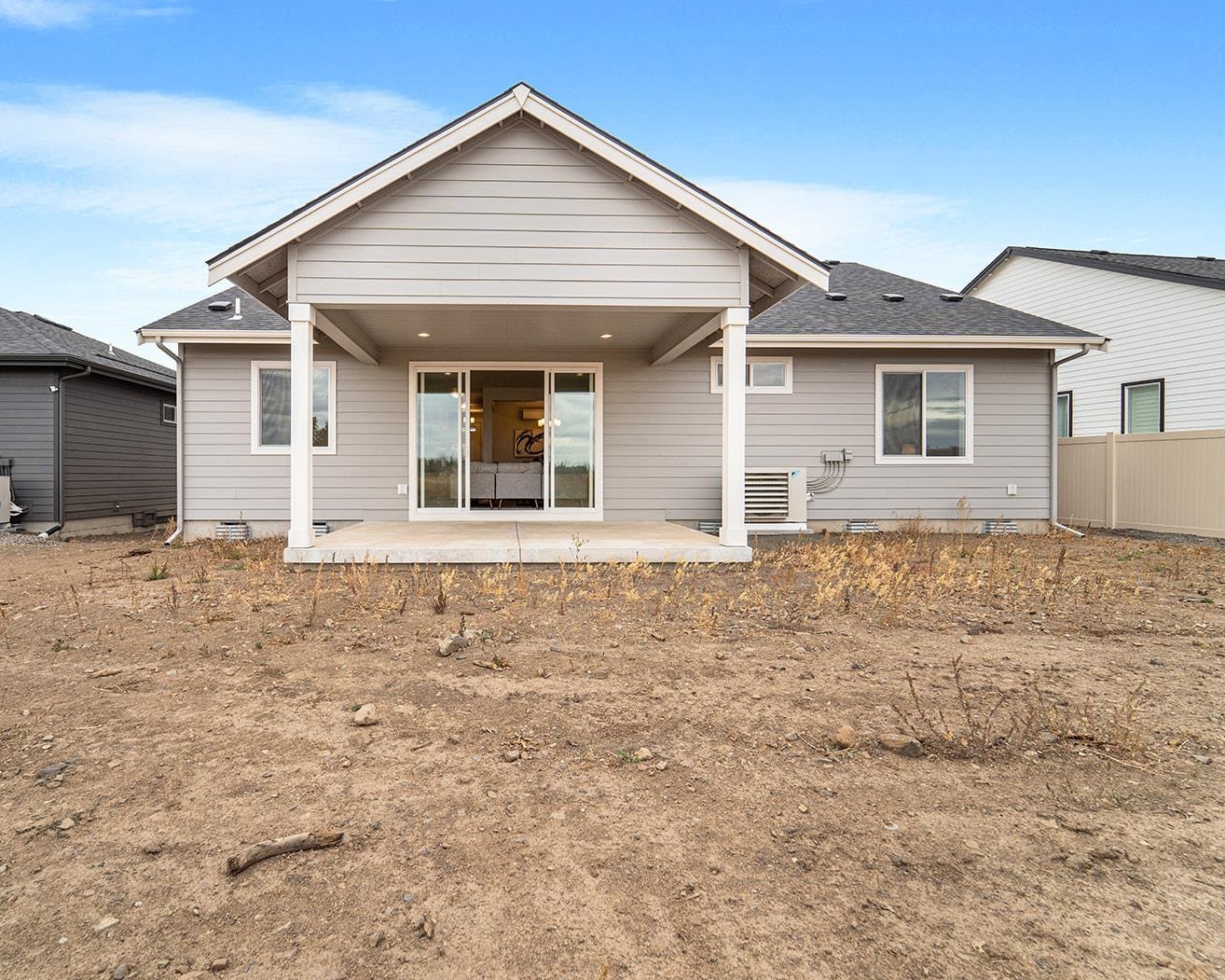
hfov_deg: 92.6
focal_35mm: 16
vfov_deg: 80.4
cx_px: 530
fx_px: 580
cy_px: 492
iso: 320
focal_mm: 14
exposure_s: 1/125
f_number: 8
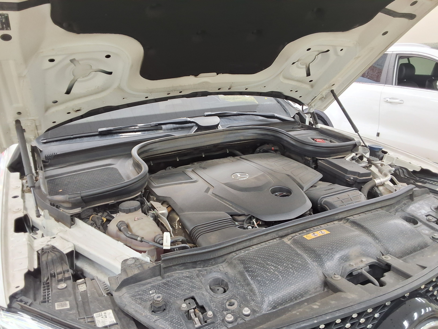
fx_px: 354
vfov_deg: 49.7
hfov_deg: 63.4
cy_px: 164
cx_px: 219
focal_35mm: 28
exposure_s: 1/40
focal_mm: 2.91
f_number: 1.9
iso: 64
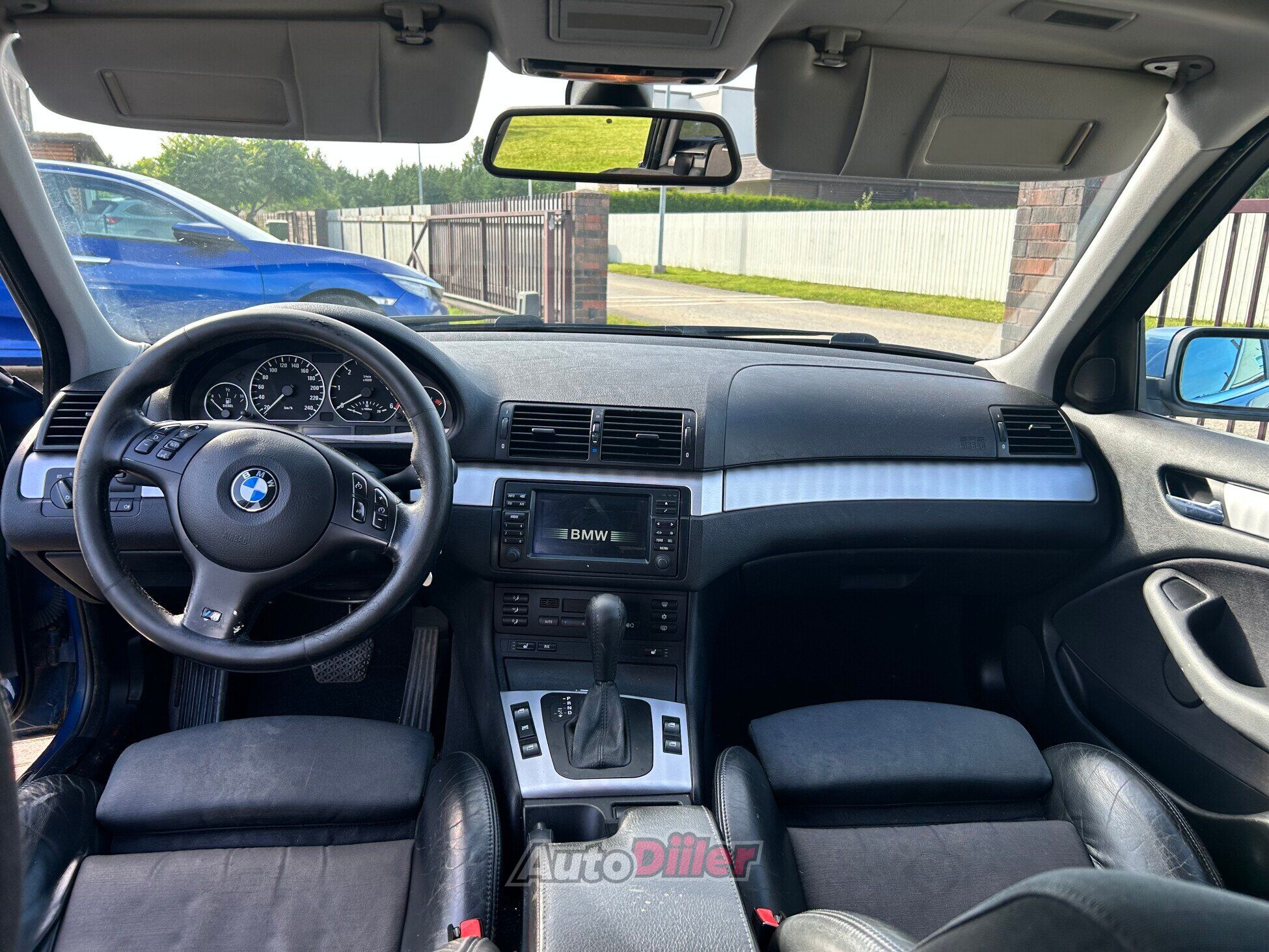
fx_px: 953
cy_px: 476
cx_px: 634
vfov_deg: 53.1
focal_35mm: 26
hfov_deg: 67.3
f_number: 1.5
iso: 50
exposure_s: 1/383
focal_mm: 5.7
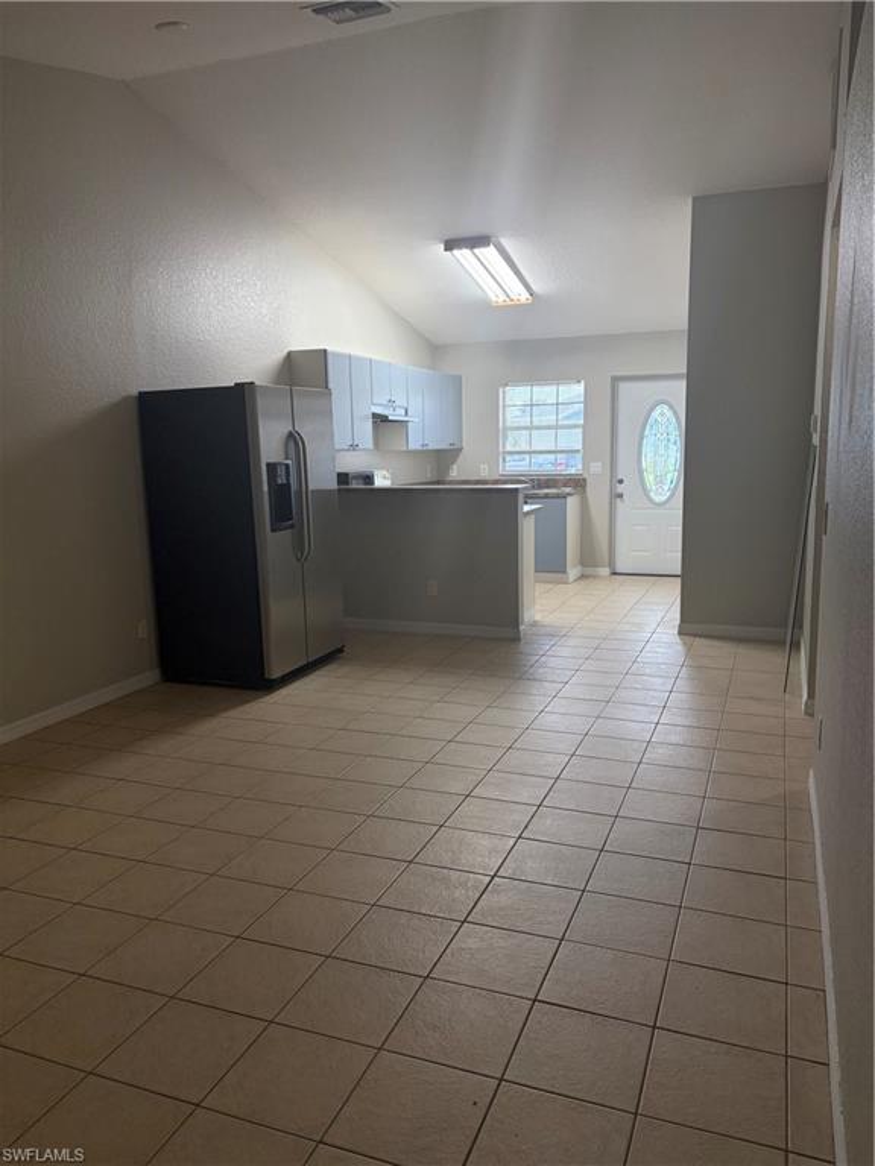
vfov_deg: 67.3
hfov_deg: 53.1
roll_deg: +1.4
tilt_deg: -8.9
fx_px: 876
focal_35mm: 26
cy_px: 583
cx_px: 438
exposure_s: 1/120
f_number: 1.6
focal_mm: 5.96
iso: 125
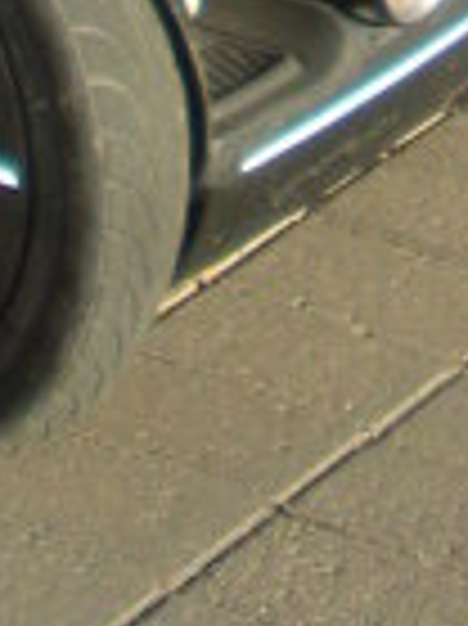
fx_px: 4983
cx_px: 531
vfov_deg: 6.4
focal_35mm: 276
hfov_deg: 5.4
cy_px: -1477
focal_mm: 6.3
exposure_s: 1/359
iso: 88
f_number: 3.5
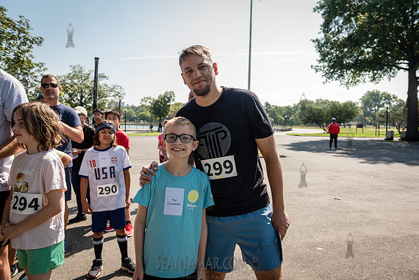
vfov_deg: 46.4
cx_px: 210
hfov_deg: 65.5
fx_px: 326
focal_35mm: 28
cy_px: 140
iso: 400
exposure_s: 1/1000
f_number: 5
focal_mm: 28
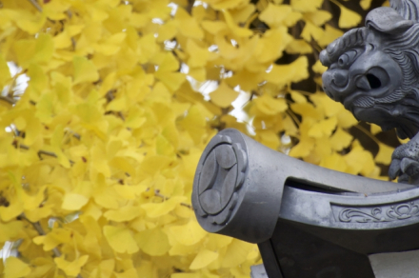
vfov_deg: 1.8
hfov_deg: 2.7
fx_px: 8879
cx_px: 229
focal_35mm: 764
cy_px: 28
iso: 500
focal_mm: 280
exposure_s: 1/250
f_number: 6.3
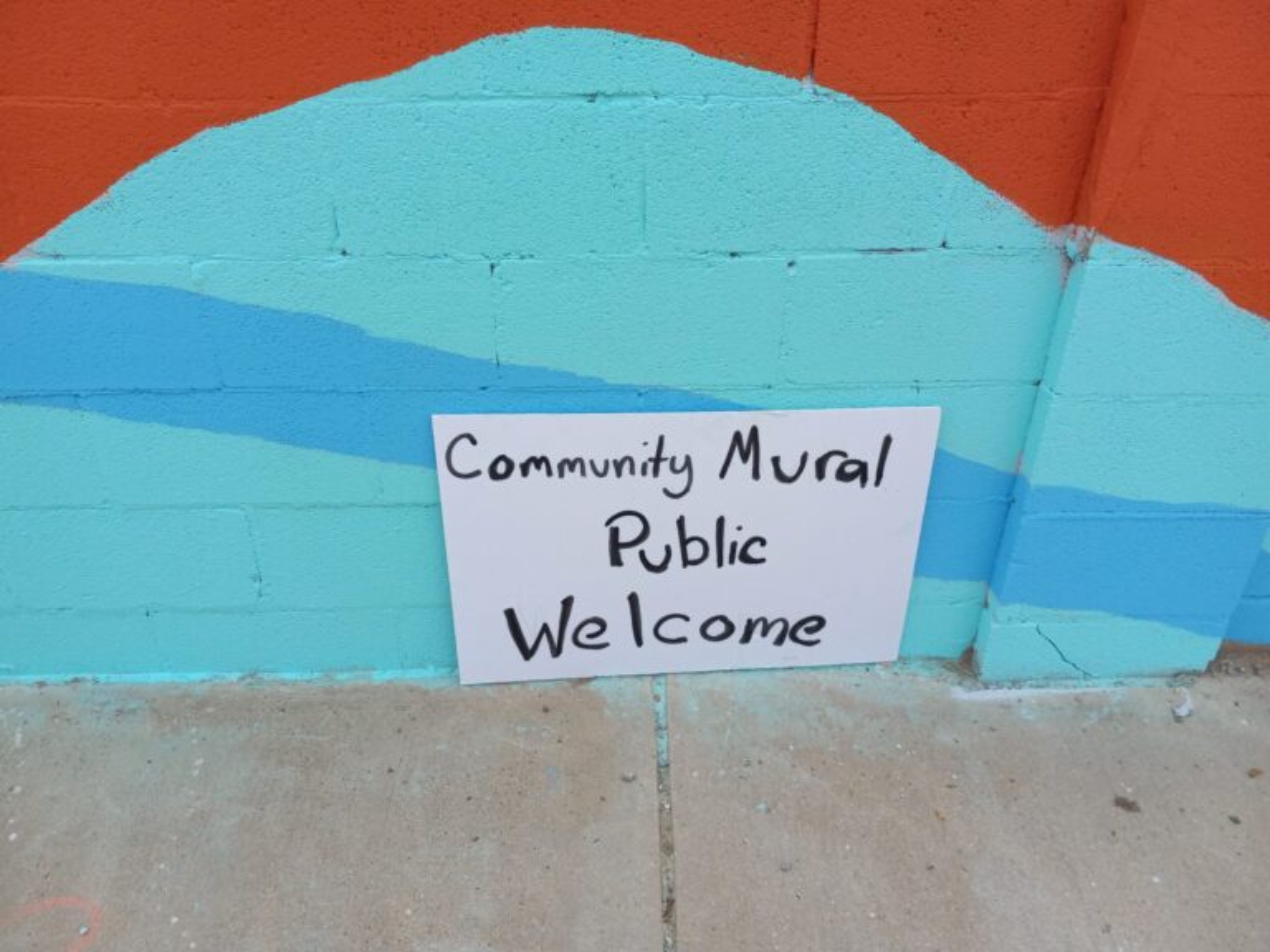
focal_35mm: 27
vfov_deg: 51.4
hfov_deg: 65.3
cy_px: 476
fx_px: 991
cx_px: 635
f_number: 1.8
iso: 40
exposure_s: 1/611
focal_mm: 3.94
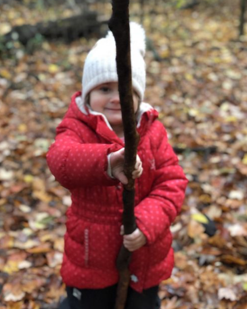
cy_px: 160
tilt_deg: -24.3
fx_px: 503
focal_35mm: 55
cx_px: 124
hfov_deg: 27.6
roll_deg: -2.4
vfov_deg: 34.1
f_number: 2.4
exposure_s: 1/60
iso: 80
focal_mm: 6
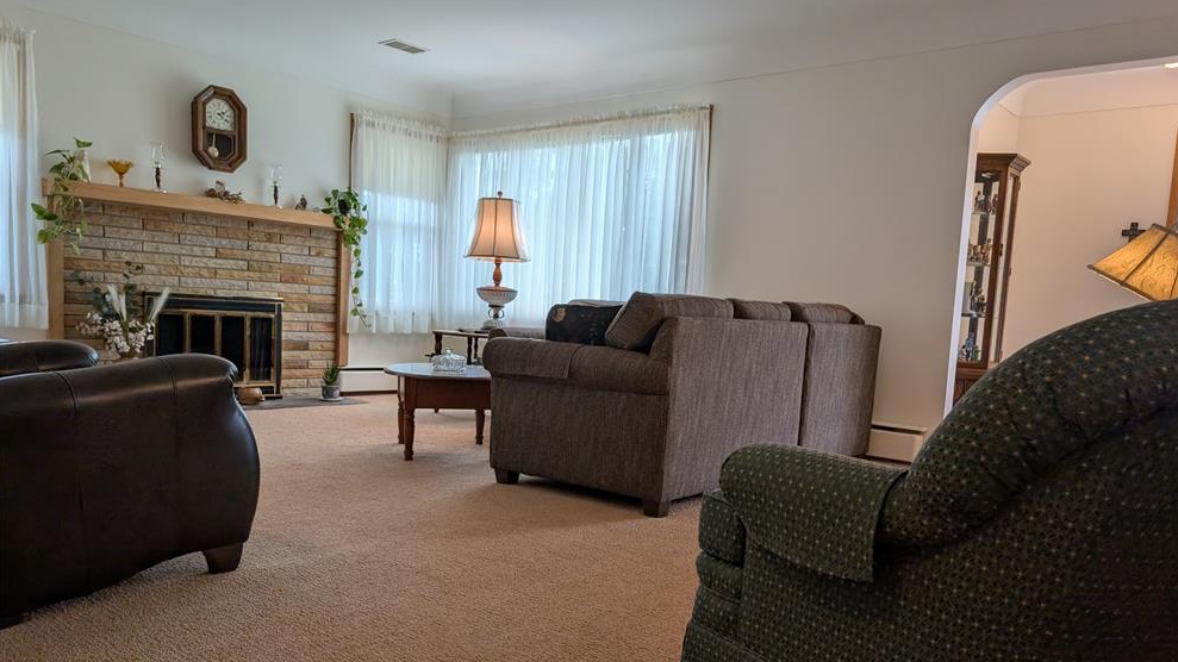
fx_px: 843
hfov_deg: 69.9
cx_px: 605
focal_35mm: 27
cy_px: 416
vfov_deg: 42.5
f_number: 1.68
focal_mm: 6.9
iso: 27
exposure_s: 1/40
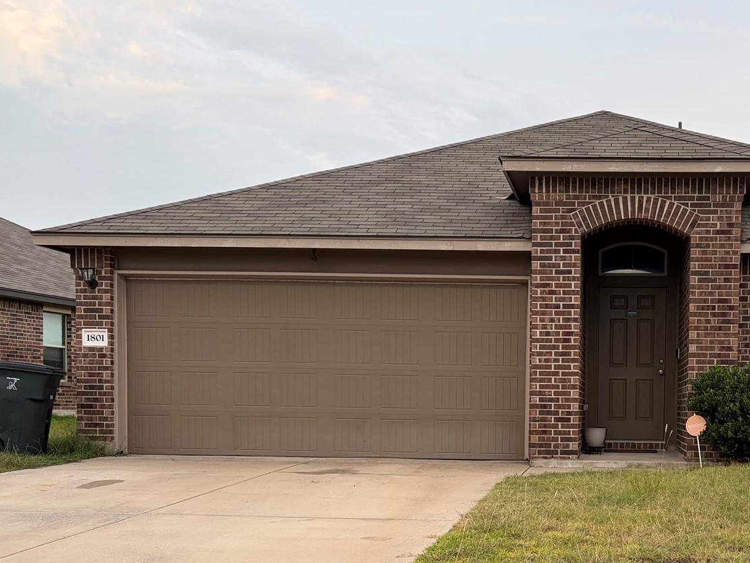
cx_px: 589
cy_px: 447
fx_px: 1040
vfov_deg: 29.6
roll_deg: -1.3
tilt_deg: -2.0
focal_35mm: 48
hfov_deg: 38.3
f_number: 1.6
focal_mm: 5.96
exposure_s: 1/220
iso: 40
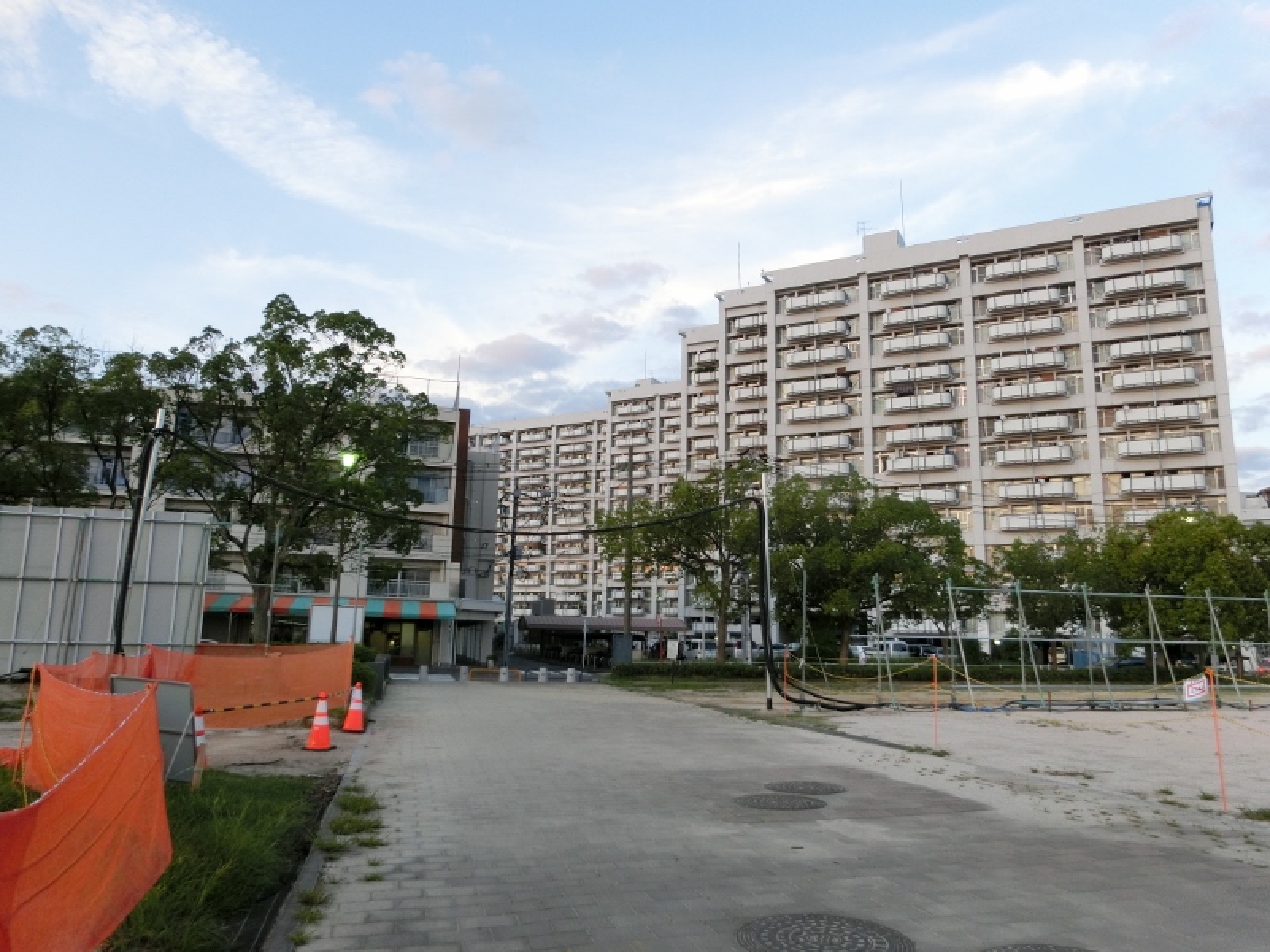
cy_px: 476
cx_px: 635
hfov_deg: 71.6
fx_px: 881
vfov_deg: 56.8
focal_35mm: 24
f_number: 3
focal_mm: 4.24
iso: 160
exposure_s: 1/125
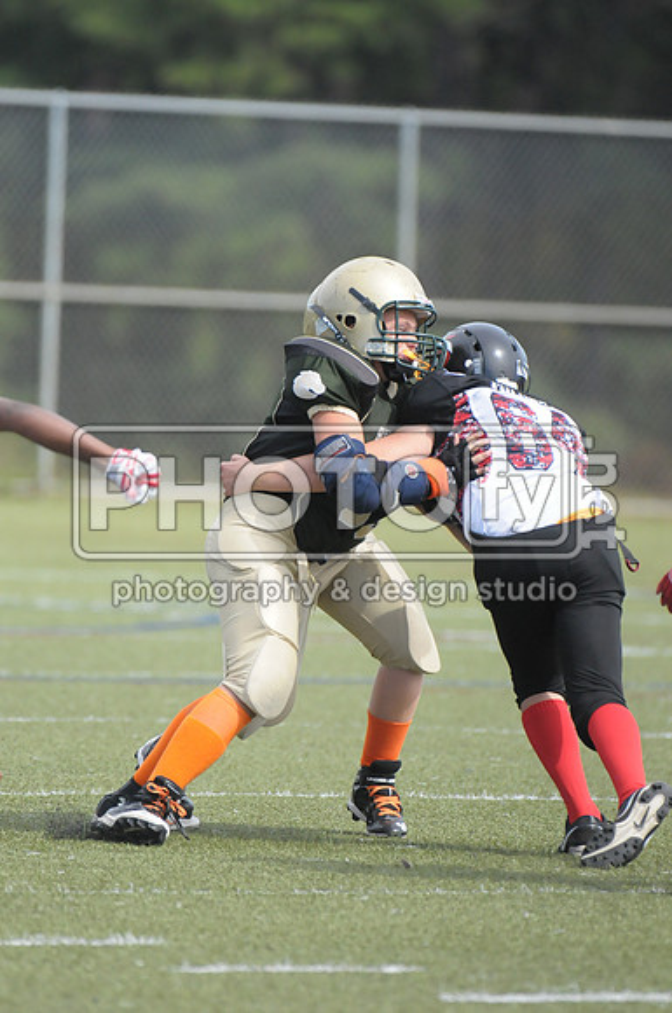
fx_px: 14743
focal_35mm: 525
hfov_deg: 2.6
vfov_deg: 3.9
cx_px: 336
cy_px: 506
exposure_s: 1/5000
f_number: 4
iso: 1600
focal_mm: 350
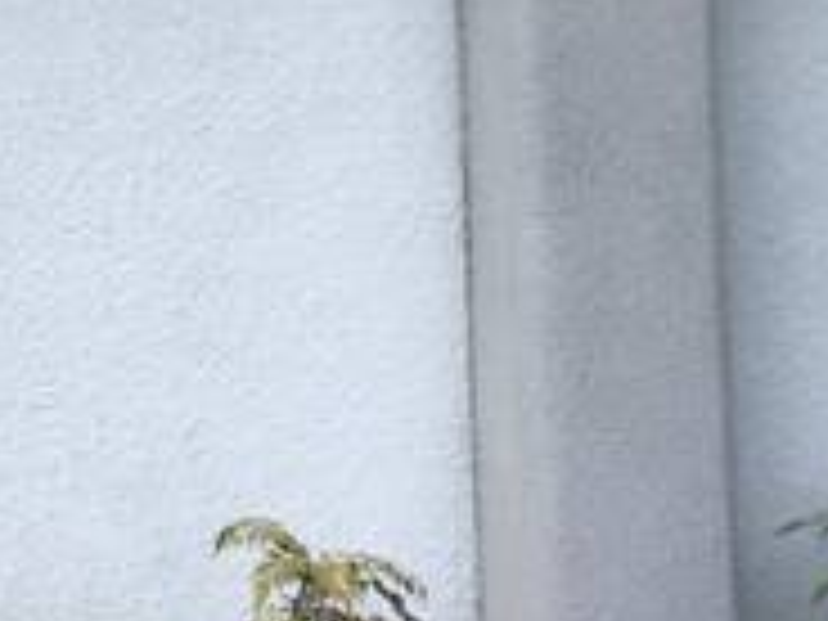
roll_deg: +0.2
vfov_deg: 14.4
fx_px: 2416
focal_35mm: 101
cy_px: 22
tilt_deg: +4.6
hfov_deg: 17.8
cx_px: -342
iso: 40
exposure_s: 1/120
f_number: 2.2
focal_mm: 4.15
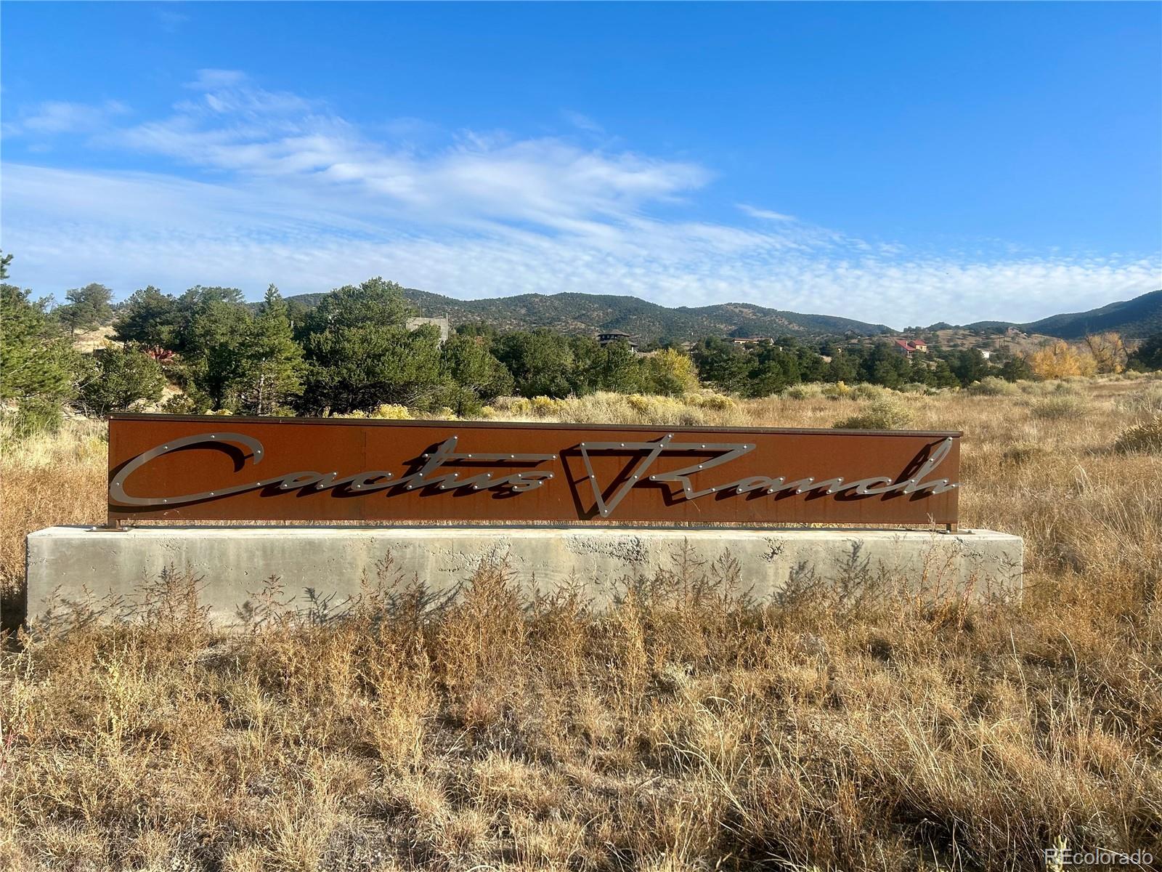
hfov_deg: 67.3
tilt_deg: -0.6
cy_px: 436
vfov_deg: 53.1
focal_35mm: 26
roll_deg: -0.6
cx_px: 581
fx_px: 873
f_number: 1.5
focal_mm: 5.7
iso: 50
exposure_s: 1/2915
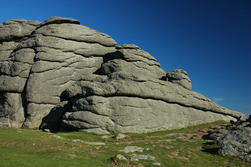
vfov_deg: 39.9
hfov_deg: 57.3
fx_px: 230
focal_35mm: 33
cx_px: 126
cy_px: 84
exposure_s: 1/200
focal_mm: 22
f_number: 7.1
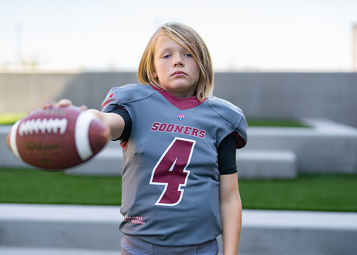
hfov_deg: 34.2
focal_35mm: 57
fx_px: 580
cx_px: 176
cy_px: 135
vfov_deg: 24.8
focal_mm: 50
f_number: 1.2
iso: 100
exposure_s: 1/1600
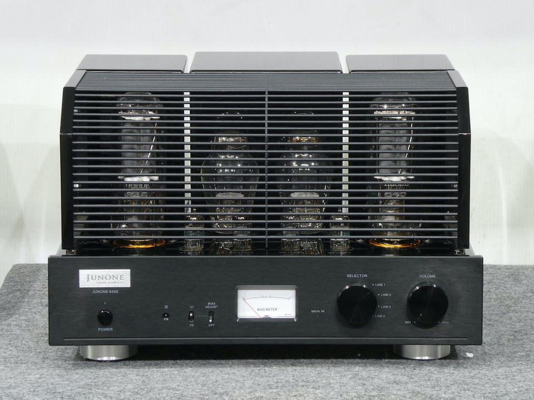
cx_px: 267
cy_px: 200
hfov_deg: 14.6
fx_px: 2083
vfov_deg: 11.0
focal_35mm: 135
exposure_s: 1/5
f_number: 5.3
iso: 200
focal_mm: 24.2
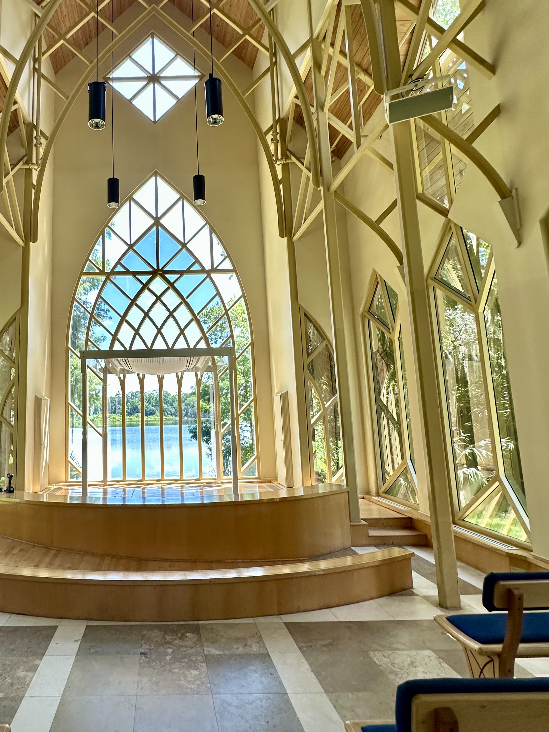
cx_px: 155
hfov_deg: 60.8
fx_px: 444
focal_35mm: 21
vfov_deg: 79.0
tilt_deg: +9.4
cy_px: 354
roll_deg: +0.3
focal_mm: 2.22
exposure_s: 1/60
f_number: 2.2
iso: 125
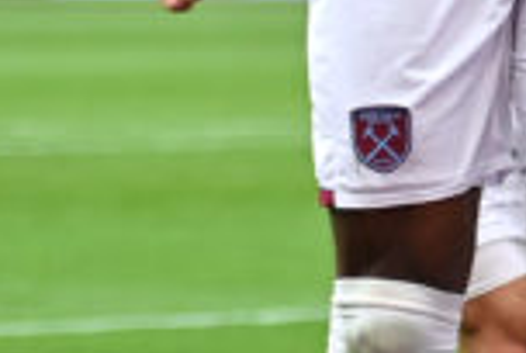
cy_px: -40
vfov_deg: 2.3
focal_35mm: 605
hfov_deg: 3.3
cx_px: 1478
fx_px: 8857
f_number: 2.8
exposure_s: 1/3200
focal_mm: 90
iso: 640
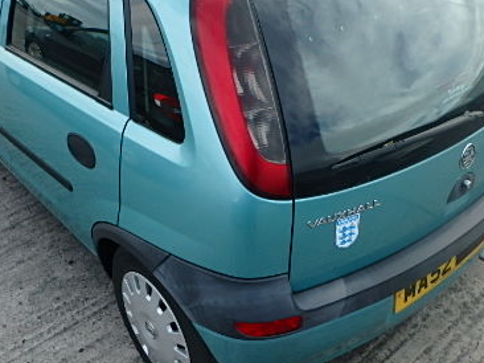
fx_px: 587
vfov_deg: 34.3
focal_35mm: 42
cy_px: 171
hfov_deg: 44.7
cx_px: 216
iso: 125
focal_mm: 4.2
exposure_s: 1/250
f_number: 3.9
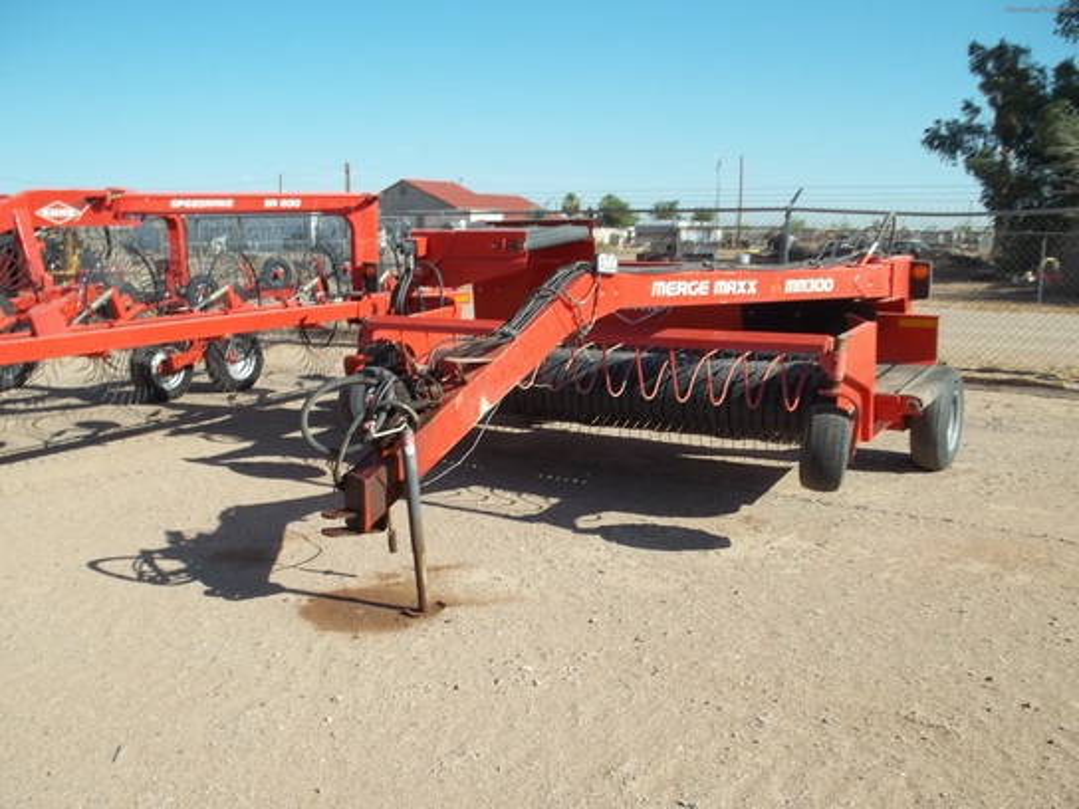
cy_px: 404
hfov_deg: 55.4
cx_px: 540
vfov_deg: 42.9
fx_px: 1029
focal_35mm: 33
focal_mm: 5.9
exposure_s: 1/160
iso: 64
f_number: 8
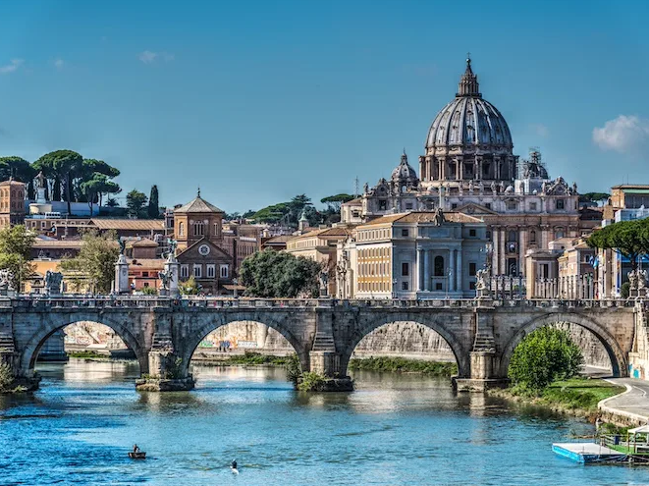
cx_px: 331
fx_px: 2455
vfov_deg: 11.3
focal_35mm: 131
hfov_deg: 15.1
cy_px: 243
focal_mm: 120
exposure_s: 1/320
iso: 64
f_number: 6.3
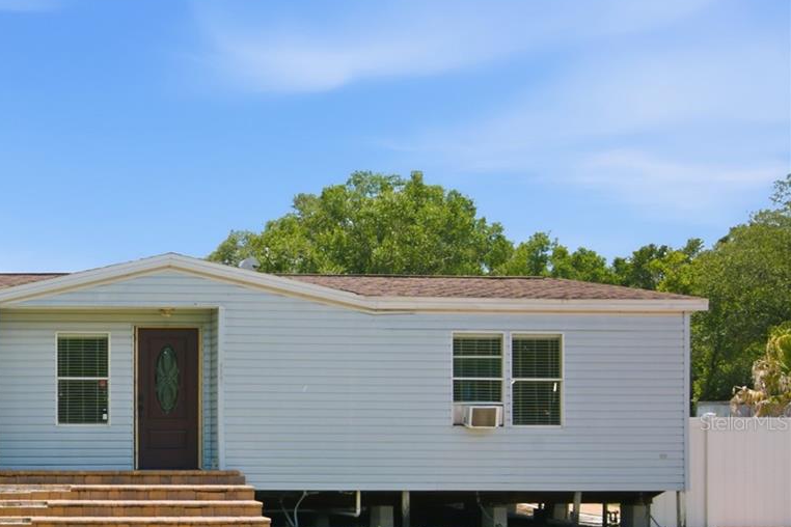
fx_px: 1384
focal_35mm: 63
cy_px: 422
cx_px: -38
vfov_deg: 21.3
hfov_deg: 29.3
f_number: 9
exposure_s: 1/500
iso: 200
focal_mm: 30
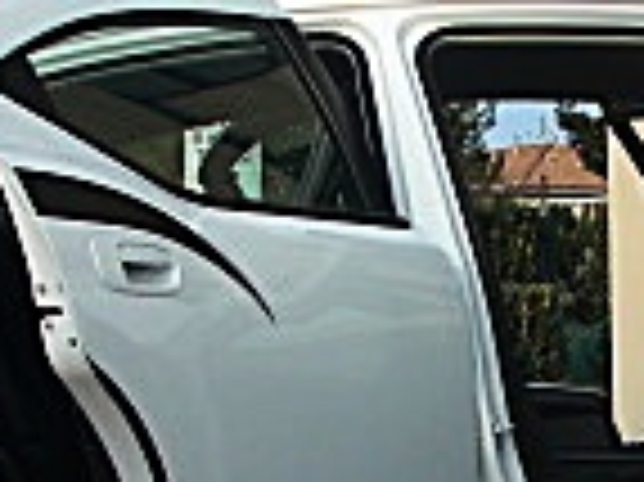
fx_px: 2993
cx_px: 581
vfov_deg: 9.1
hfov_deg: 12.2
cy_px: 523
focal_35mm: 161
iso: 50
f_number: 2.8
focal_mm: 6.3
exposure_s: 1/320
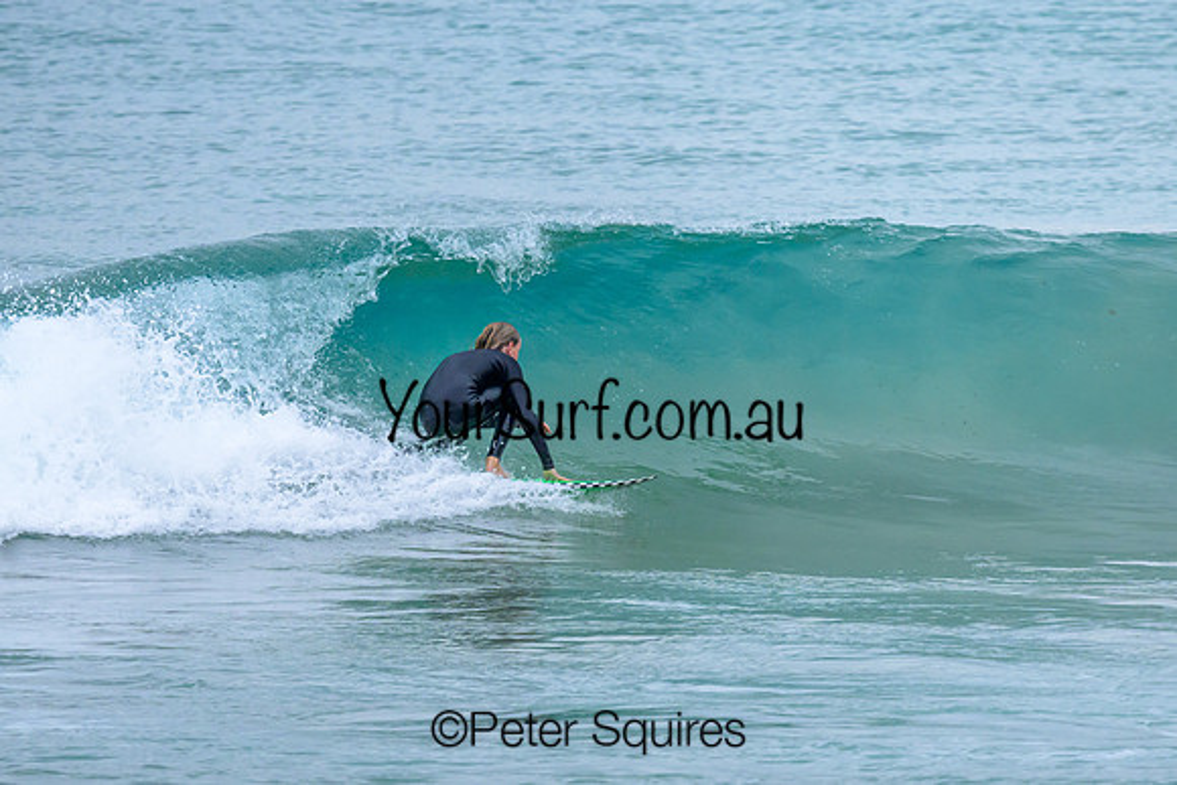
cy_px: 300
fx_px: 35874
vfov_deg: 1.3
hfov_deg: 1.9
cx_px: 709
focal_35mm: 1097
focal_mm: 800
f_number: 6.3
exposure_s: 1/1600
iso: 2000
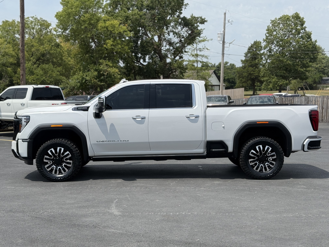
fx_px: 456
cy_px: 124
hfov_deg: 39.7
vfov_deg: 30.3
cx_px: 164
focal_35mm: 48
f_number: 1.78
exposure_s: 1/5587
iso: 64
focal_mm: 6.76
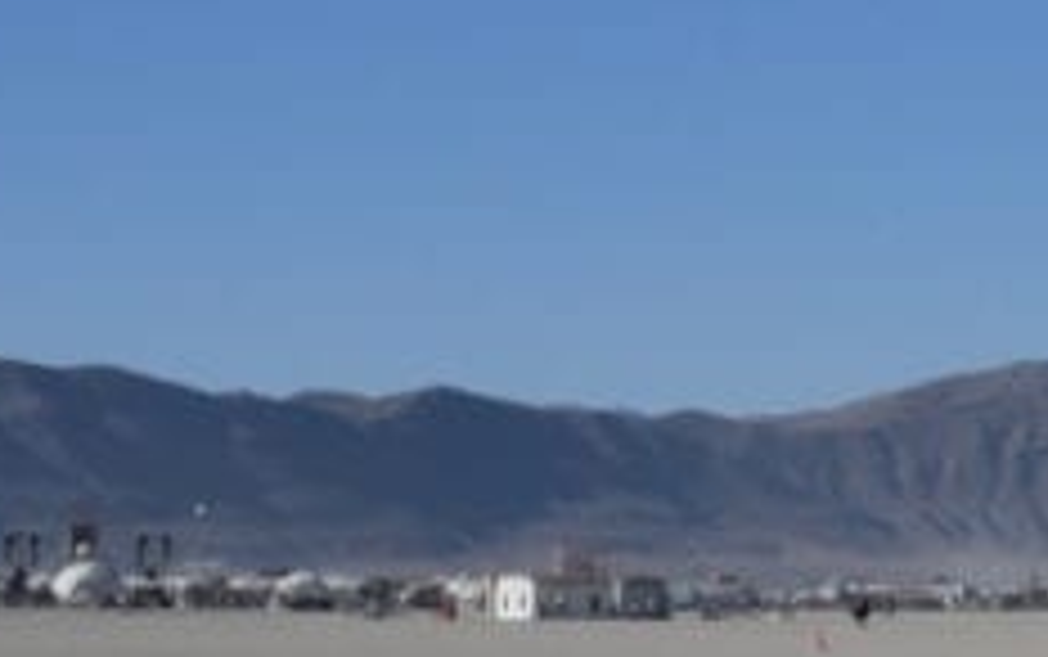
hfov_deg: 8.8
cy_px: 18
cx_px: 2163
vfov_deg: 5.9
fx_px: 6402
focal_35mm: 224
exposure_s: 1/1250
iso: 1000
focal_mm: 50
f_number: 16
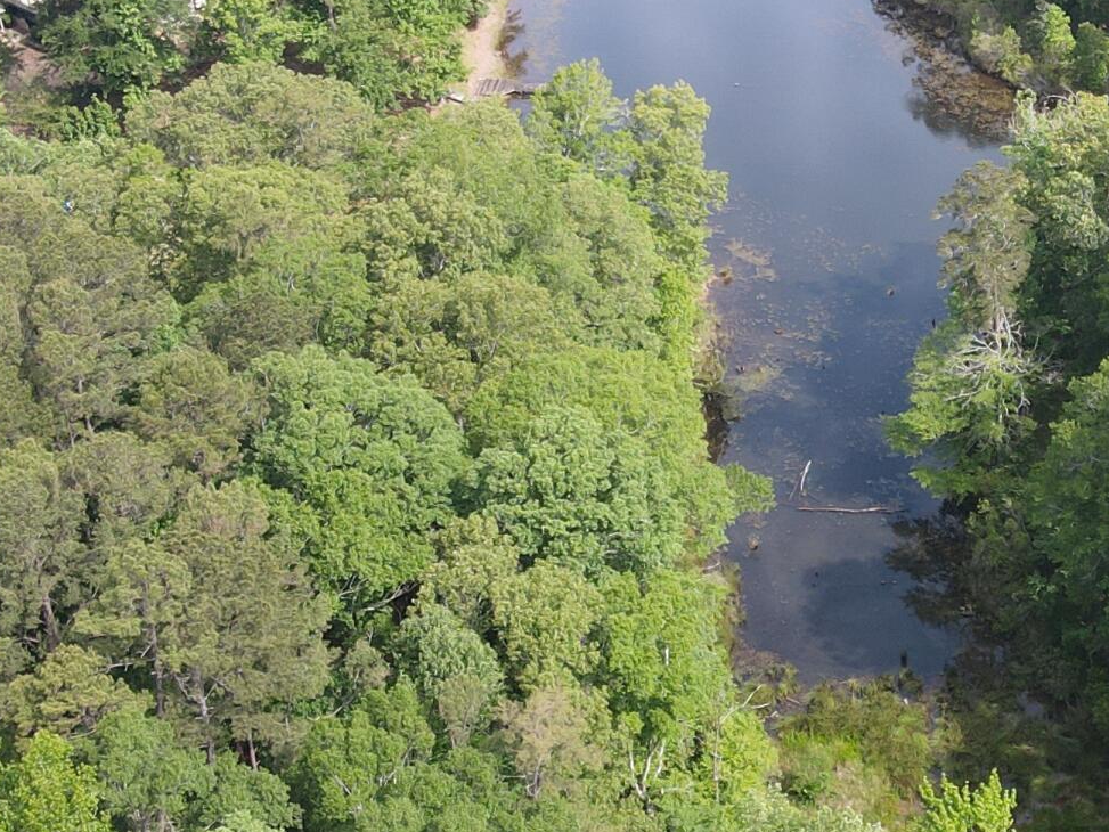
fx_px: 2371
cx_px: 895
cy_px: 535
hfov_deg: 25.8
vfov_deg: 19.9
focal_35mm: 74
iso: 100
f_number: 2.8
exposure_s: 1/200
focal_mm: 4.5
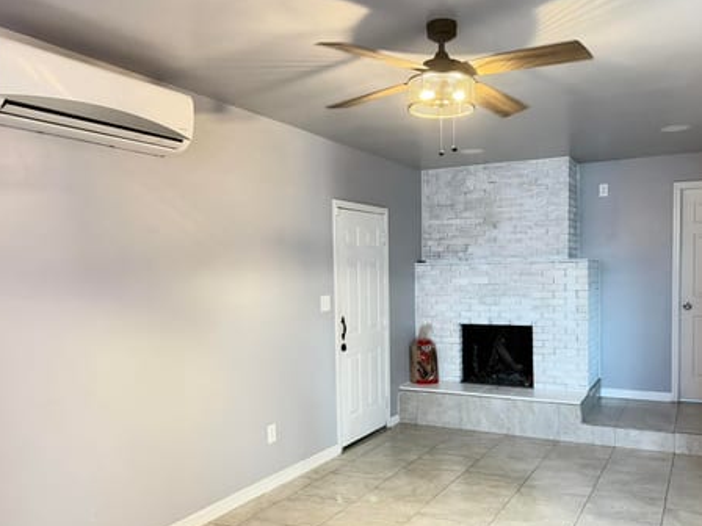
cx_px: 398
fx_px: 608
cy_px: 299
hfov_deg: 59.7
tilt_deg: -2.3
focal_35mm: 30
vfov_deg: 46.7
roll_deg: +1.2
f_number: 1.78
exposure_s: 1/40
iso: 800
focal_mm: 6.76
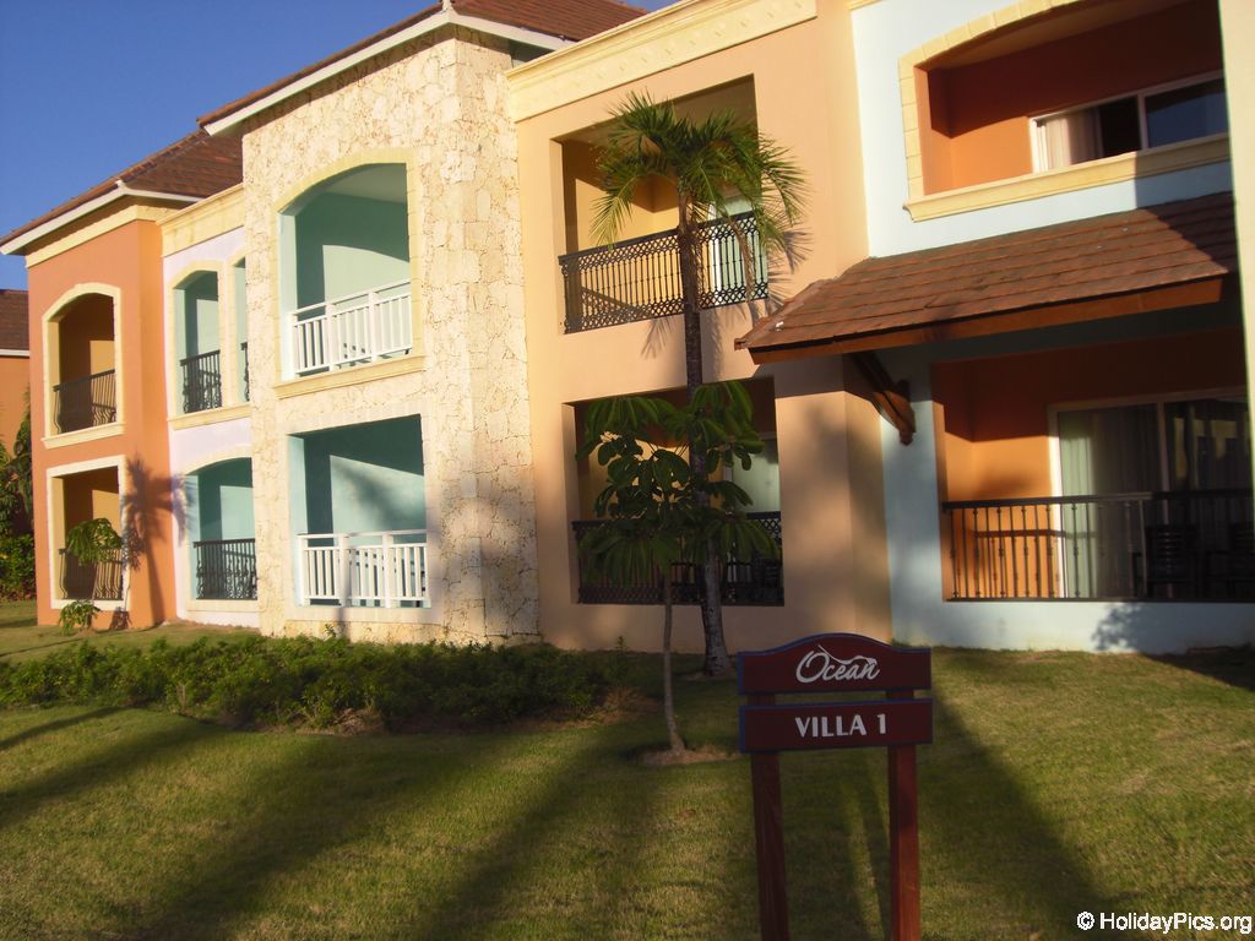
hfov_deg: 49.0
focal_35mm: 38
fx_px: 1378
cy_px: 470
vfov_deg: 37.7
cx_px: 628
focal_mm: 6.2
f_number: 8
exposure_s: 1/160
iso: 64
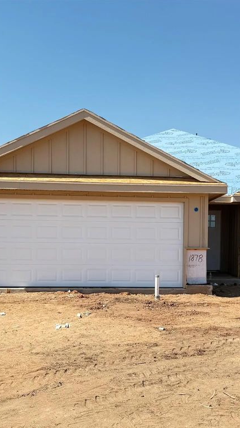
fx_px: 396
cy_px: 214
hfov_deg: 32.8
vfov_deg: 56.6
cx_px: 190
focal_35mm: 35
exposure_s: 1/1106
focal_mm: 6.76
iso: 80
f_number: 1.78
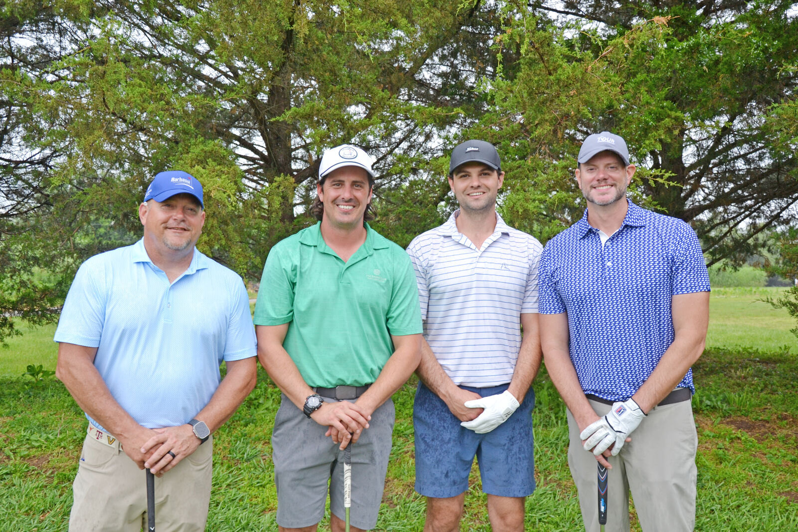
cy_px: 266
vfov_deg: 34.2
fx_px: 865
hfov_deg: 49.5
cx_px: 399
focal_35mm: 39
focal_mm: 26
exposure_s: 1/125
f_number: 5.6
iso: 180
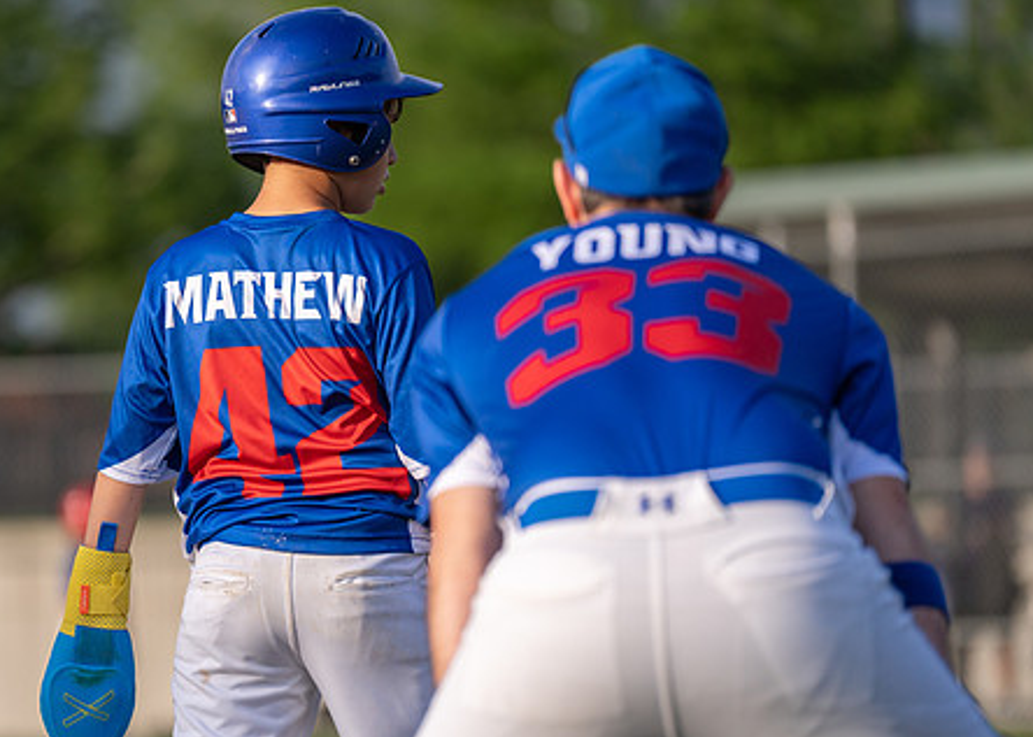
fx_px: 8243
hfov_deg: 7.2
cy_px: 345
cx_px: 314
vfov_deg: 5.1
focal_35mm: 281
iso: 250
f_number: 2.8
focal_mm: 200
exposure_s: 1/5000
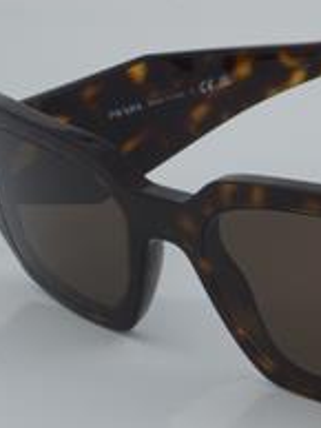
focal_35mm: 149
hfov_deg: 9.8
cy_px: 233
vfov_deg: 13.2
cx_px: 396
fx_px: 1840
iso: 100
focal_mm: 50
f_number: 32
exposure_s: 1/4
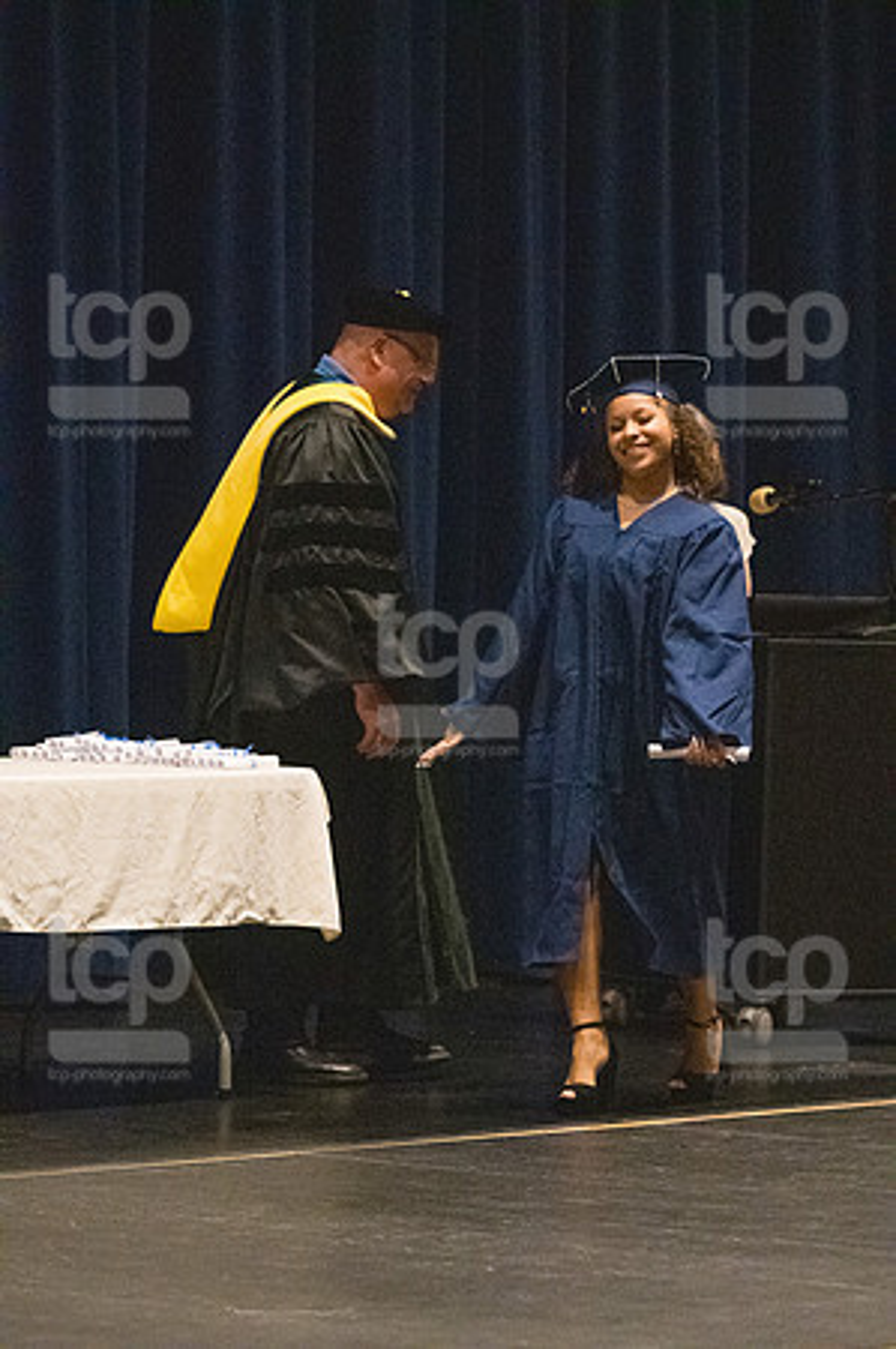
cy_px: 674
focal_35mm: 195
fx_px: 7296
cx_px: 448
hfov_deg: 7.0
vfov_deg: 10.6
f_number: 3.2
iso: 10000
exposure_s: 1/400
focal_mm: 130
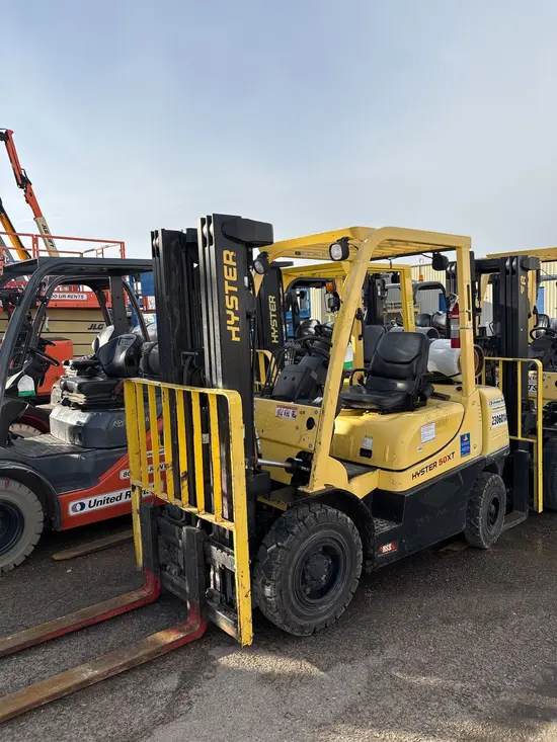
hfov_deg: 53.1
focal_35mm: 26
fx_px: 558
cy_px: 371
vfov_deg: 67.3
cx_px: 278
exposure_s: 1/2747
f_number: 1.6
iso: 50
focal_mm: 5.96
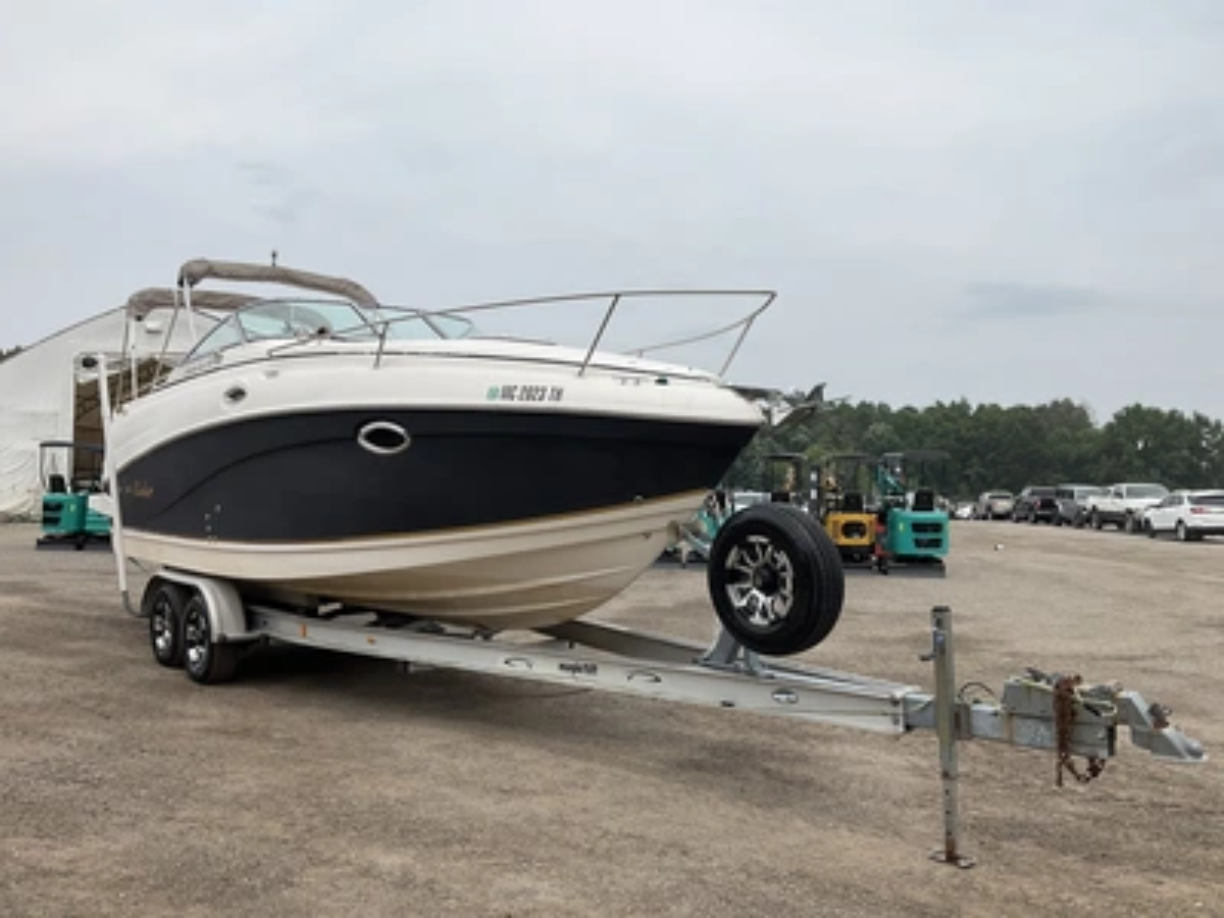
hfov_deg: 61.7
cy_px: 459
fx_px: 1025
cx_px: 612
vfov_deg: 48.2
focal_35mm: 29
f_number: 1.8
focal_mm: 3
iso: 25
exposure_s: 1/2667
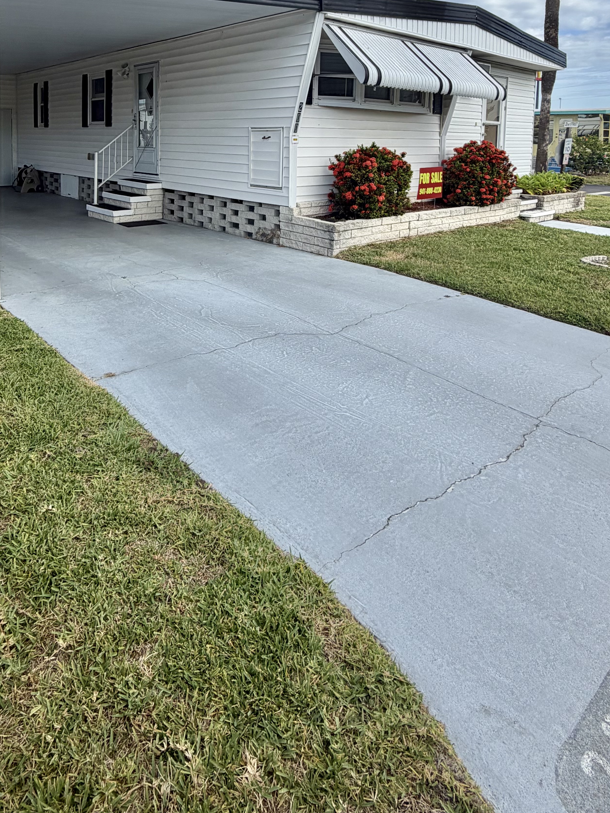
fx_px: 564
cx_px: 232
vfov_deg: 65.9
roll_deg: -1.2
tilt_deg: -3.0
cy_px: 177
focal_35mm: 24
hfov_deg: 56.2
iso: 20
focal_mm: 2.22
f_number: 2.2
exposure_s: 1/820
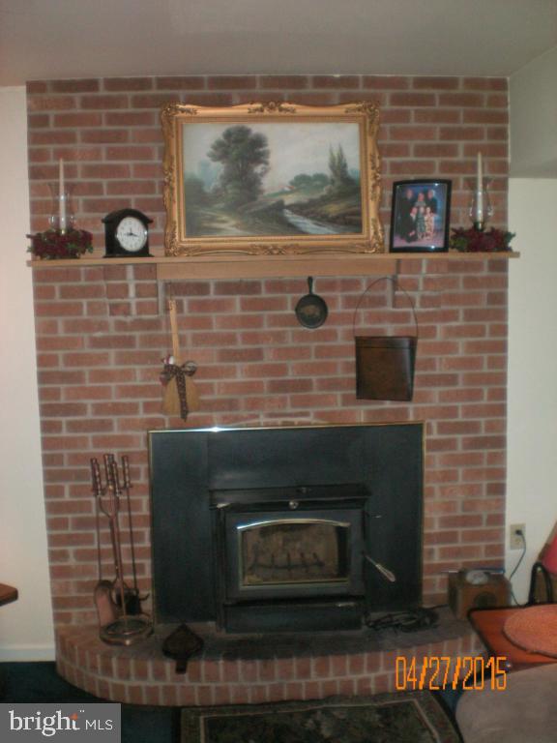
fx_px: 815
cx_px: 278
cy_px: 372
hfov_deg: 37.7
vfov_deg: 49.0
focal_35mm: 38
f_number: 3.1
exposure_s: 1/60
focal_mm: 6.3
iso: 200
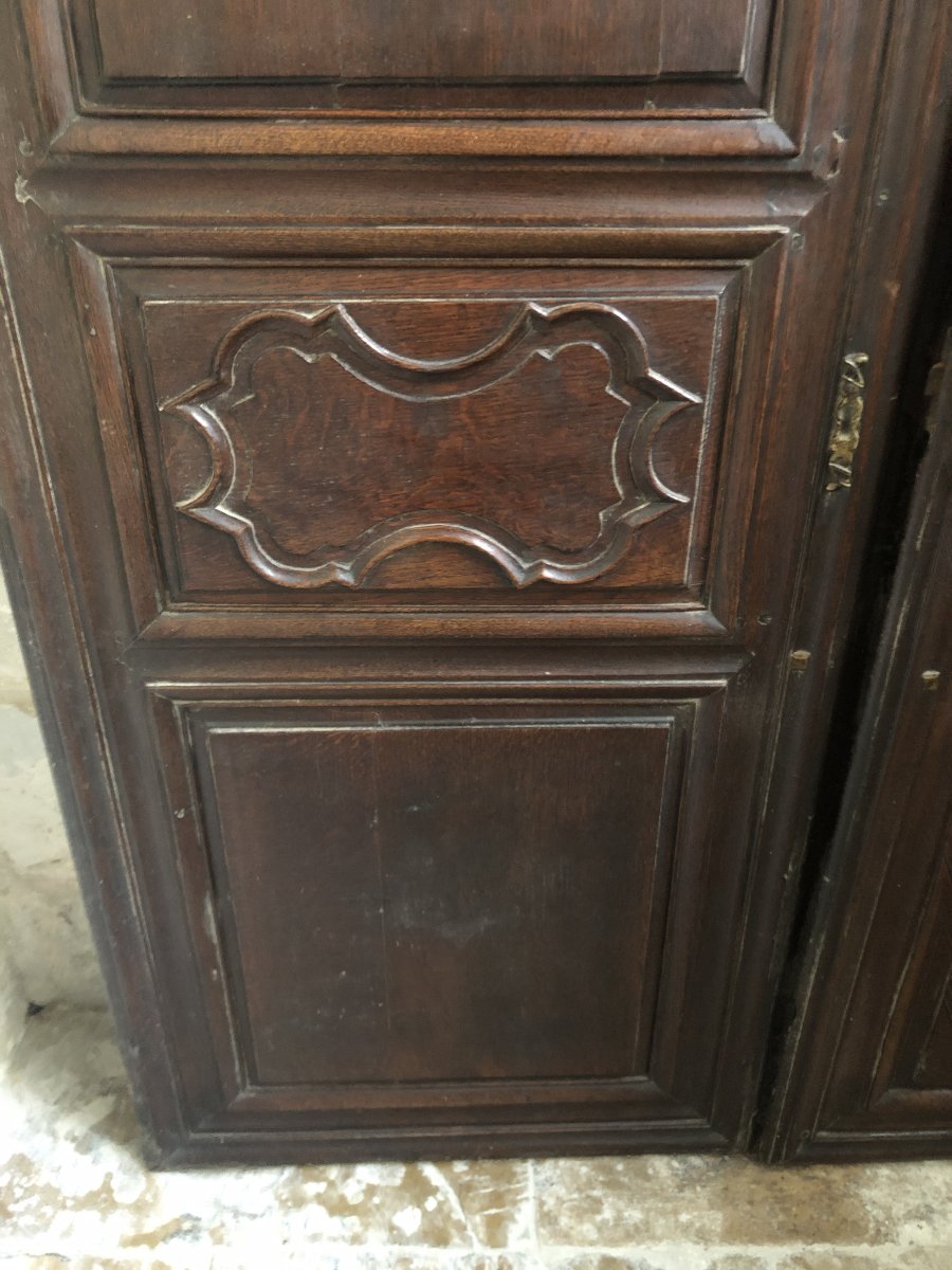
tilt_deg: -34.8
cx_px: 476
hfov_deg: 49.7
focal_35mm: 28
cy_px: 635
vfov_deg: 63.4
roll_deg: +0.5
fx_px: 1027
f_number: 1.8
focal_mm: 4
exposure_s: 1/4
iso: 125
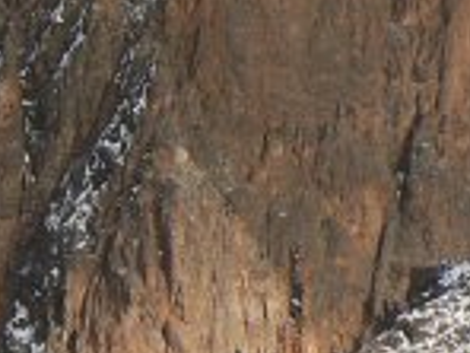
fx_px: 2648
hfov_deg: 9.6
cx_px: -375
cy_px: 254
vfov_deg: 7.6
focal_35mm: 195
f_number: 4
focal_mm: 6
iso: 80
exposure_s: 1/100
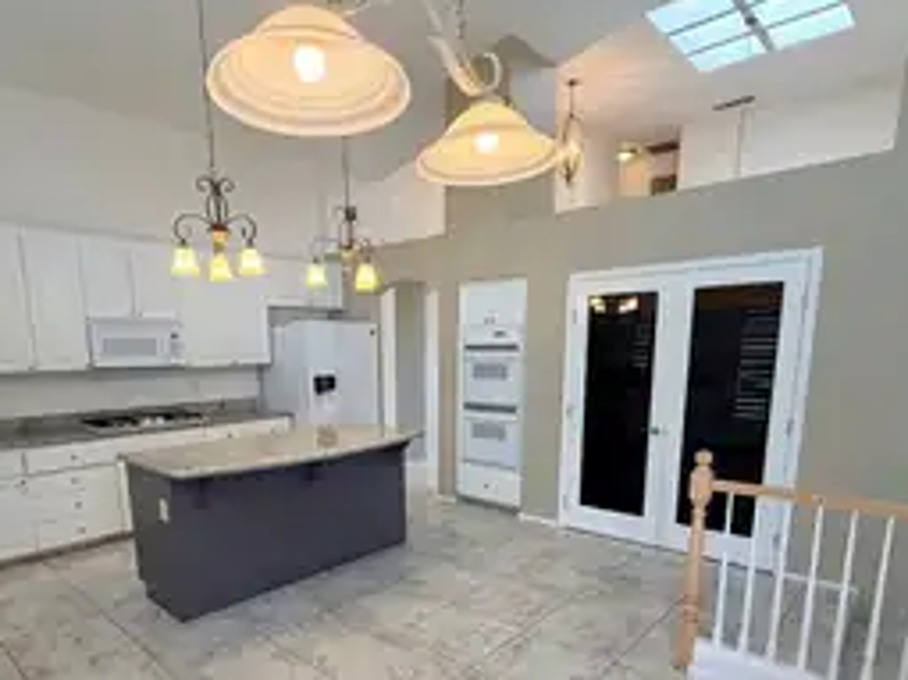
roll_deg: +0.8
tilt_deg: -12.7
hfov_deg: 76.2
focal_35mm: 22
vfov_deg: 59.5
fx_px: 577
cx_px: 413
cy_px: 459
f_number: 2.2
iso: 160
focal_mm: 2.22
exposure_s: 1/120
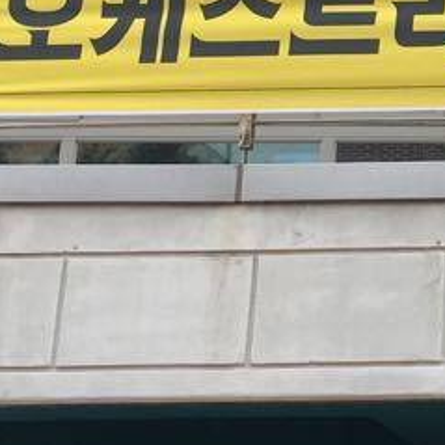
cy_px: -35
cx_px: 741
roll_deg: +0.0
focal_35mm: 137
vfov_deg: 12.5
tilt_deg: +17.9
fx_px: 1993
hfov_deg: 11.9
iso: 25
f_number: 2.2
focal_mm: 4.15
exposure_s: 1/326
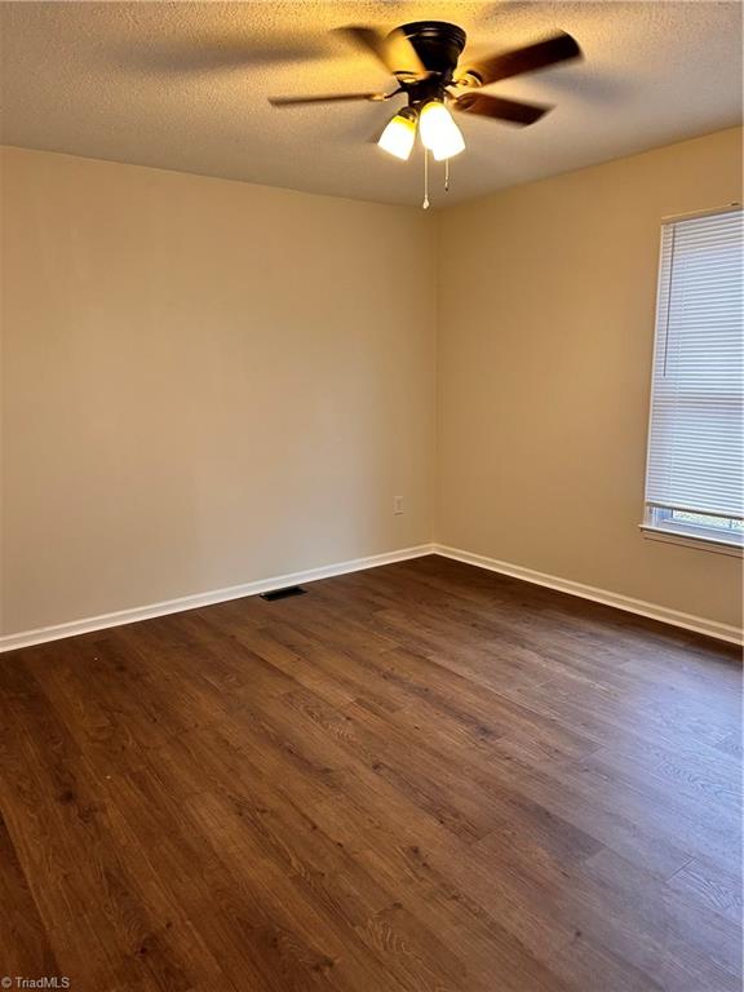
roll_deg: +0.4
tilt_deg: -10.4
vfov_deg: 71.6
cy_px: 496
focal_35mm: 24
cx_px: 372
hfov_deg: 56.8
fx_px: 688
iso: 320
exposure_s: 1/60
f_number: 1.78
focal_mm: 6.86
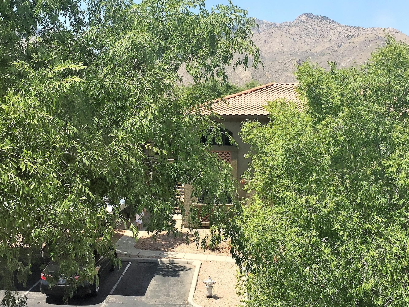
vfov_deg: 32.2
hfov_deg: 42.1
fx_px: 532
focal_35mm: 45
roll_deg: -0.2
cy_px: 156
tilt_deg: -4.7
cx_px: 191
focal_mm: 4.15
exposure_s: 1/1582
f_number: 2.2
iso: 32
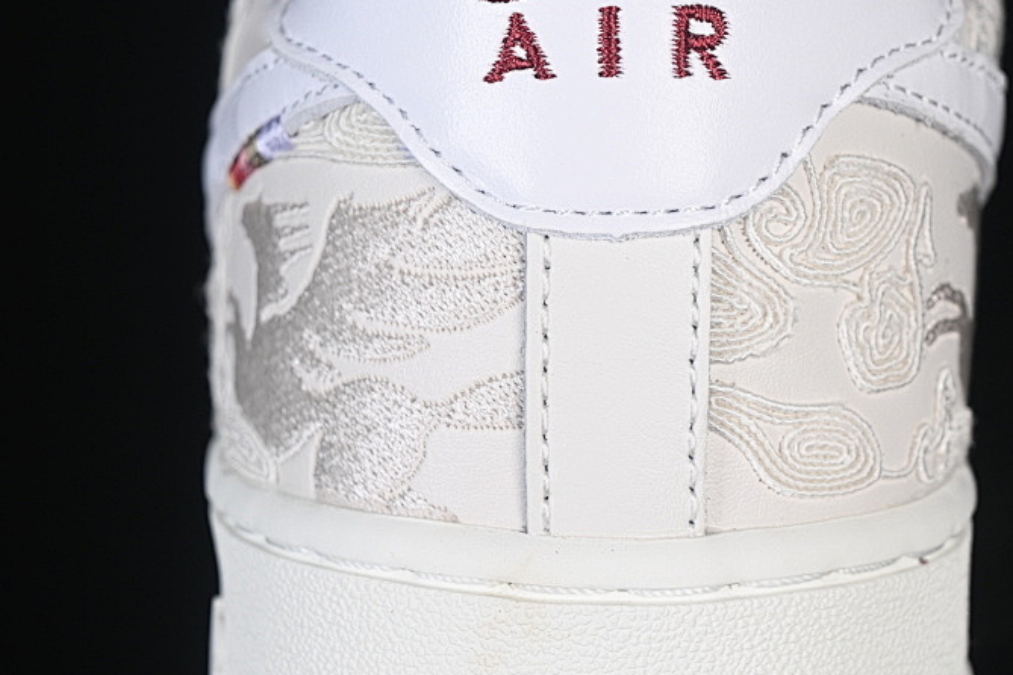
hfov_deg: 16.9
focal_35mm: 121
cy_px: 286
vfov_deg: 11.3
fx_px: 3405
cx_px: 609
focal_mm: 50
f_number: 7.1
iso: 160
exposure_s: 1/80
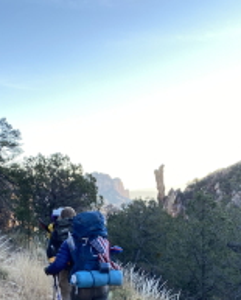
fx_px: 427
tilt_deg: -8.7
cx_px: 165
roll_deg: +2.1
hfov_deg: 31.2
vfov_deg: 36.4
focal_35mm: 48
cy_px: 269
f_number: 1.8
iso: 32
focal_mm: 4.25
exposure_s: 1/165
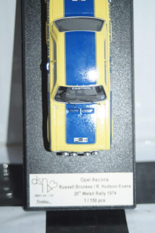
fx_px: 533
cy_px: 116
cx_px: 78
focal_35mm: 82
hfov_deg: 16.6
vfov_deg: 24.6
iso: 200
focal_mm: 55
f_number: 5
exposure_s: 1/100
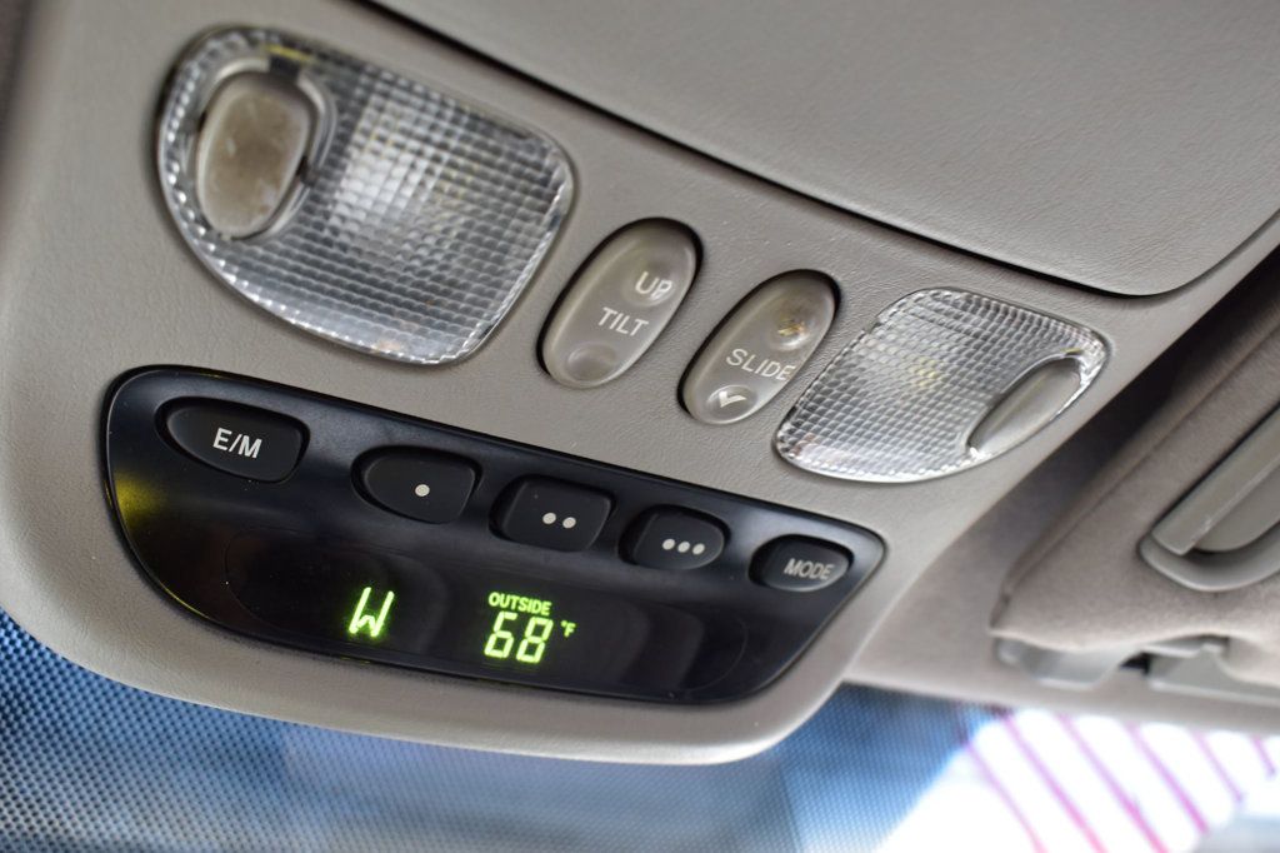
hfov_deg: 51.3
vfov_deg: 35.5
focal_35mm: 38
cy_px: 426
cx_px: 640
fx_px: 1333
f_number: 6.3
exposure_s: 1/15
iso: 500
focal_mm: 25
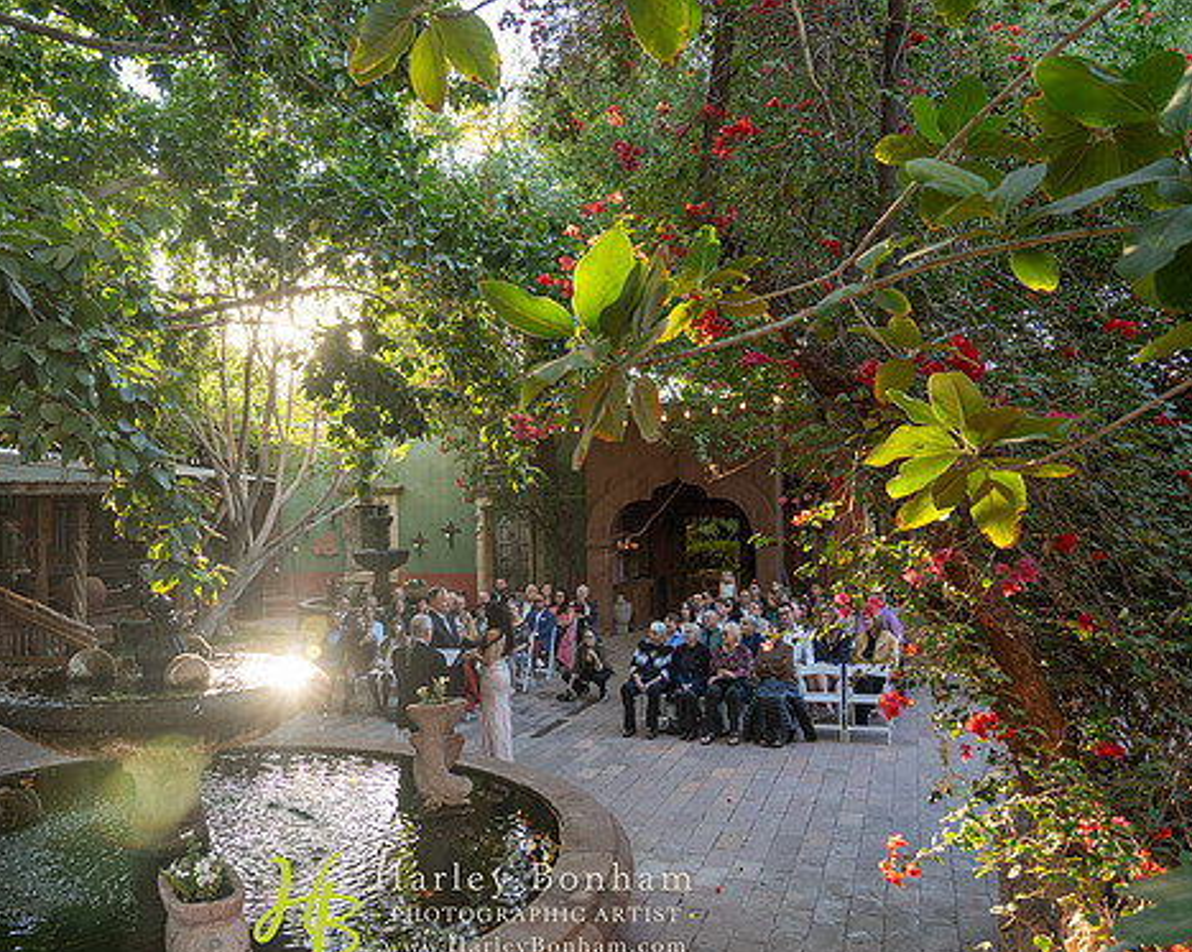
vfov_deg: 51.5
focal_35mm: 28
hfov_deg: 61.7
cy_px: 481
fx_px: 987
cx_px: 477
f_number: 4
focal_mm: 24
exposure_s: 1/100
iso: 400
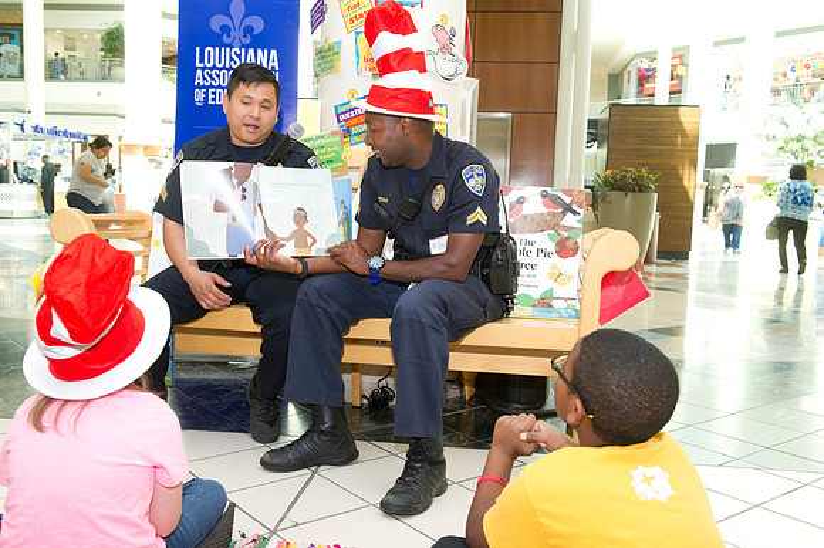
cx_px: 412
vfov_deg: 38.8
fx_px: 778
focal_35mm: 34
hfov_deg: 55.8
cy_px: 274
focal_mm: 34
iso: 1250
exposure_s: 1/250
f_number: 5.6
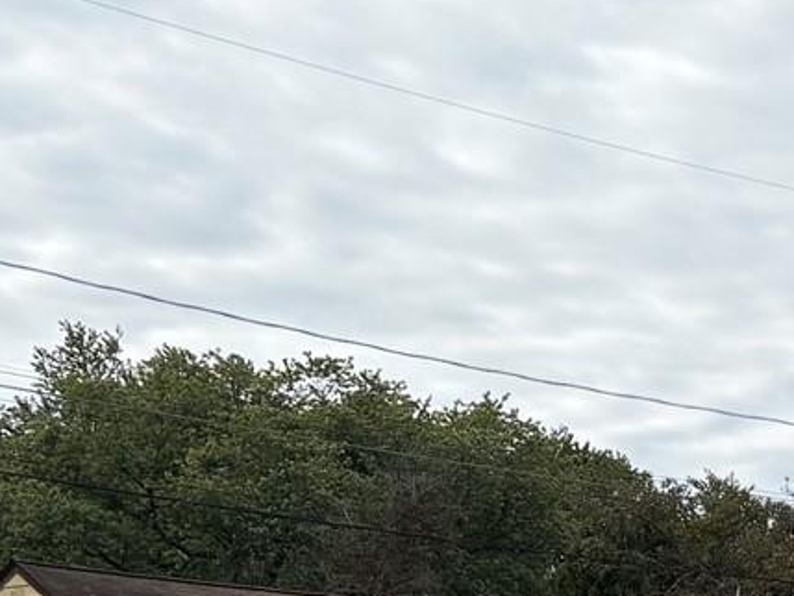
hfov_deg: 13.7
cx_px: 1538
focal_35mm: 124
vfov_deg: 11.2
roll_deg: -1.0
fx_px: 2845
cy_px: 1038
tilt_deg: -3.6
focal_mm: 5.96
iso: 50
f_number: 1.6
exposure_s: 1/4065
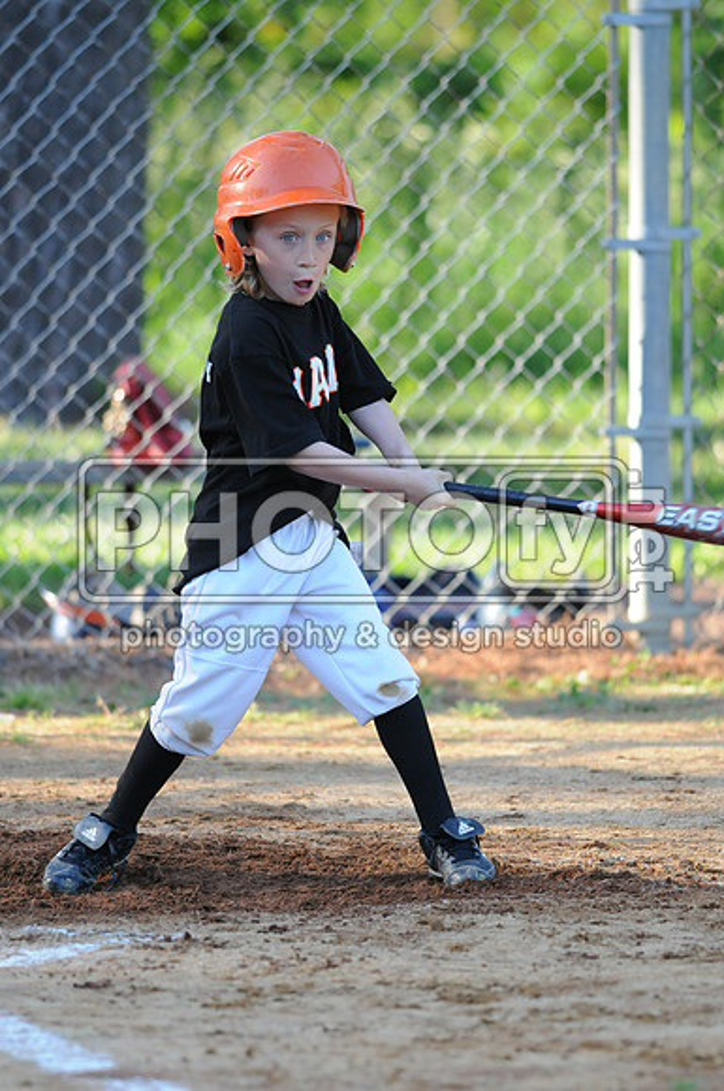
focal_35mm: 450
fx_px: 13615
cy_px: 546
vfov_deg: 4.6
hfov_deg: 3.0
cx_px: 362
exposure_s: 1/640
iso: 800
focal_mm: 300
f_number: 4
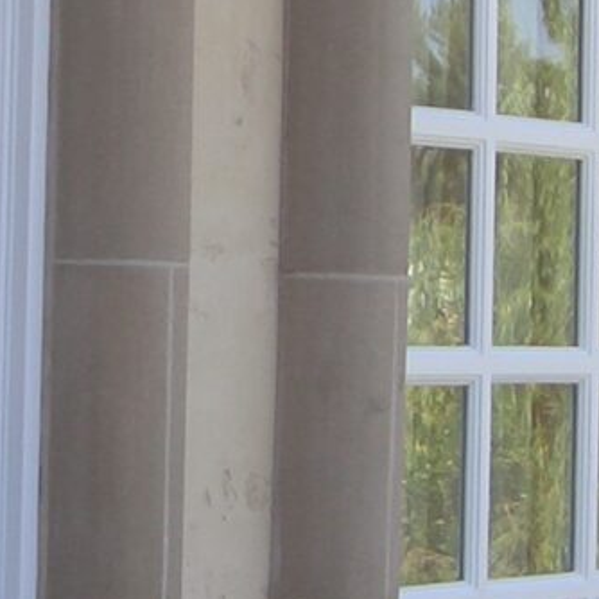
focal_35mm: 198
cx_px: 206
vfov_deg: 8.8
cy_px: 50
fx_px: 3876
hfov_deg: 8.8
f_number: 2.8
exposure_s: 1/320
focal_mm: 8
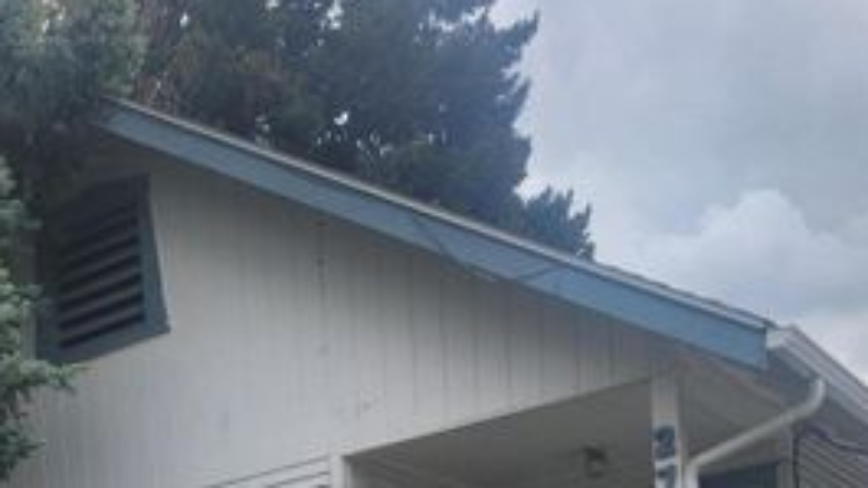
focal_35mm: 63
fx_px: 1450
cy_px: 902
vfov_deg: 15.9
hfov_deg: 32.8
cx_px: 236
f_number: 1.8
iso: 20
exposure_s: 1/917
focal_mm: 5.4
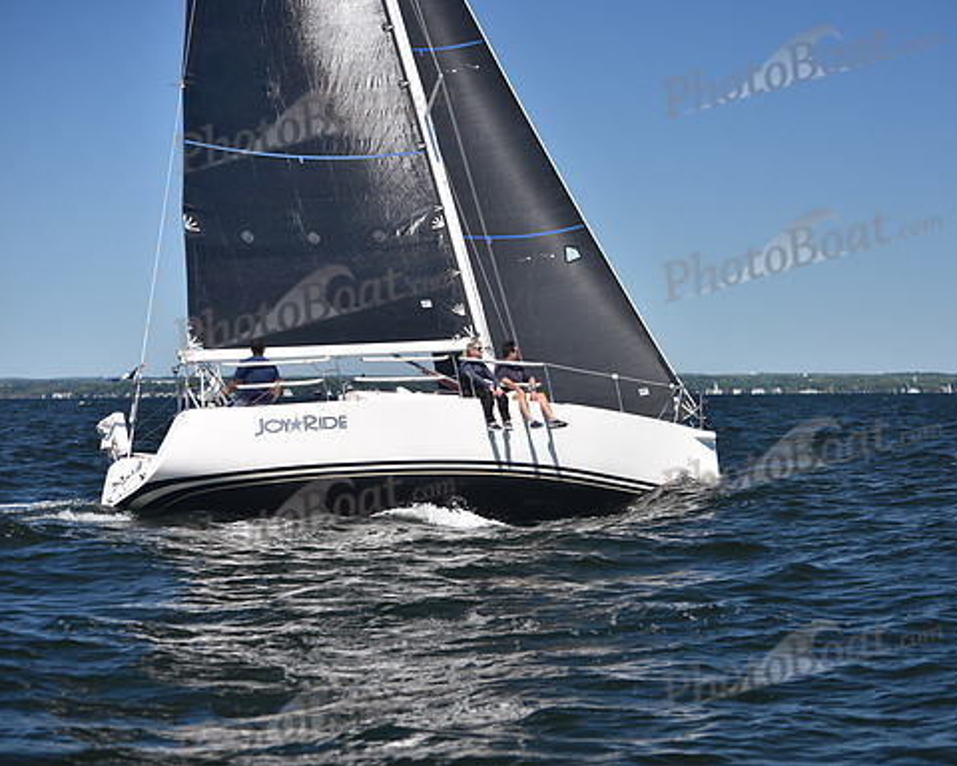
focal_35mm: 85
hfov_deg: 22.5
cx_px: 560
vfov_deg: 18.1
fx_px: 2407
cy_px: 382
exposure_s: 1/1000
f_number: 4.5
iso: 200
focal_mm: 75
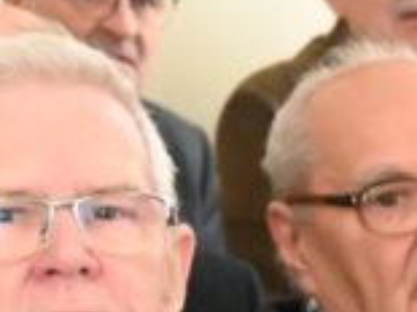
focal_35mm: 349
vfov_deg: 4.2
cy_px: 542
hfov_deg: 5.3
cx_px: 1283
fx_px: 4201
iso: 16000
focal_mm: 55
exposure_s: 1/640
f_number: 6.3
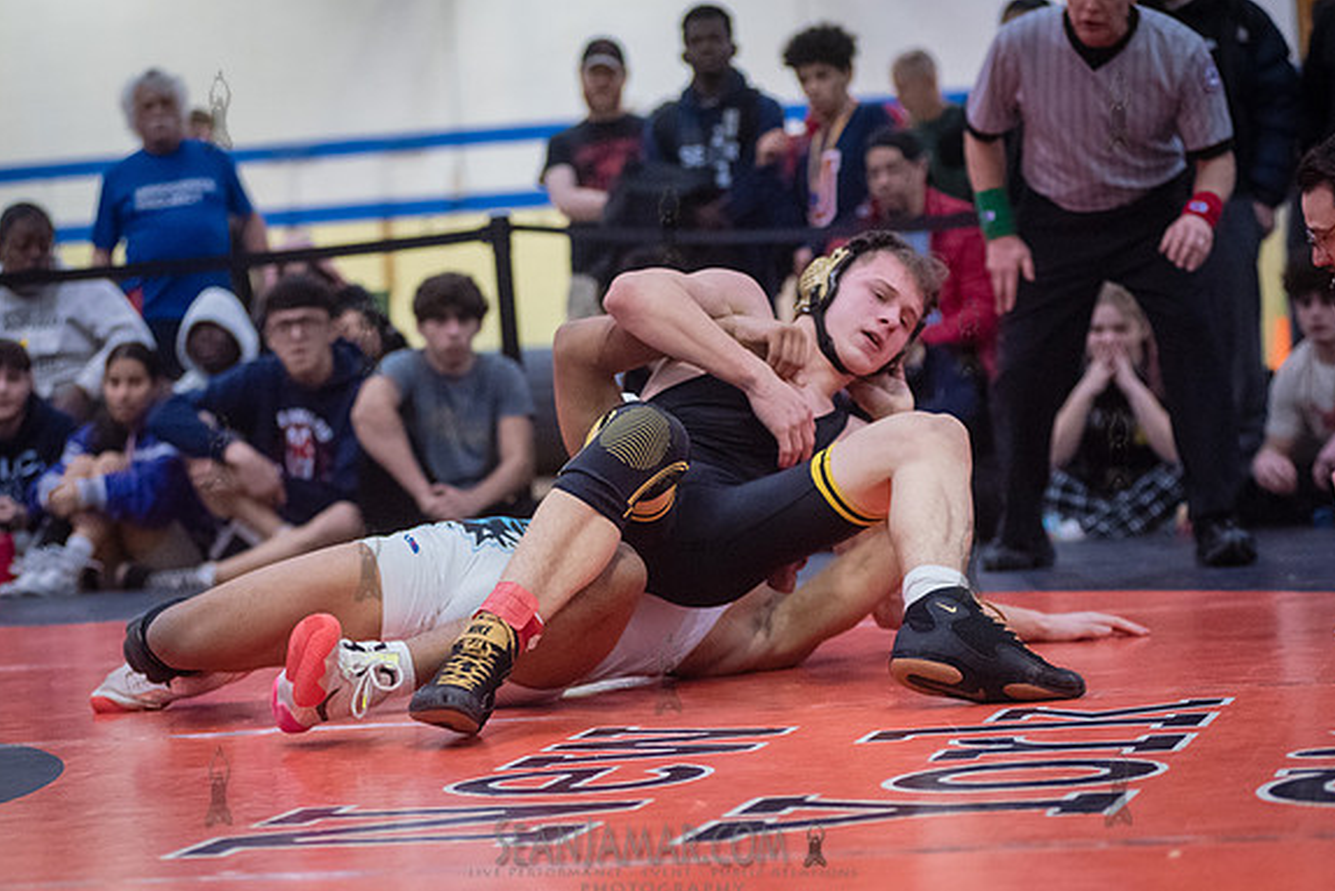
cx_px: 602
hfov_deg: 18.7
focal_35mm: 109
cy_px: 496
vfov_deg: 12.6
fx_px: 4043
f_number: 3.2
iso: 8000
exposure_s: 1/500
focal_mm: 92
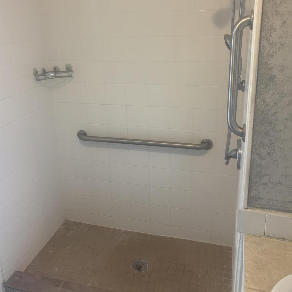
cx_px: 135
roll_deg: +1.7
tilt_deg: -16.3
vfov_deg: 48.1
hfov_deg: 48.4
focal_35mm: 34
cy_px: 114
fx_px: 324
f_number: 1.6
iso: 125
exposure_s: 1/60
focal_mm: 5.96
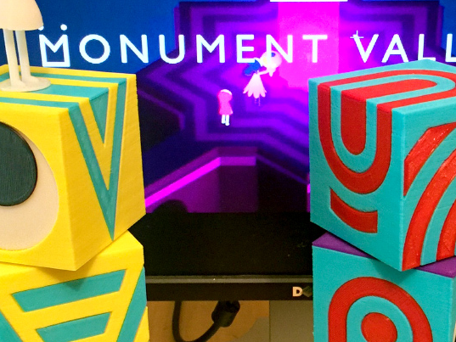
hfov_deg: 26.9
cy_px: 260
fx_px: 949
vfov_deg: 20.3
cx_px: 284
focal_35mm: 72
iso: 250
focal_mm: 4.15
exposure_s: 1/20
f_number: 2.2
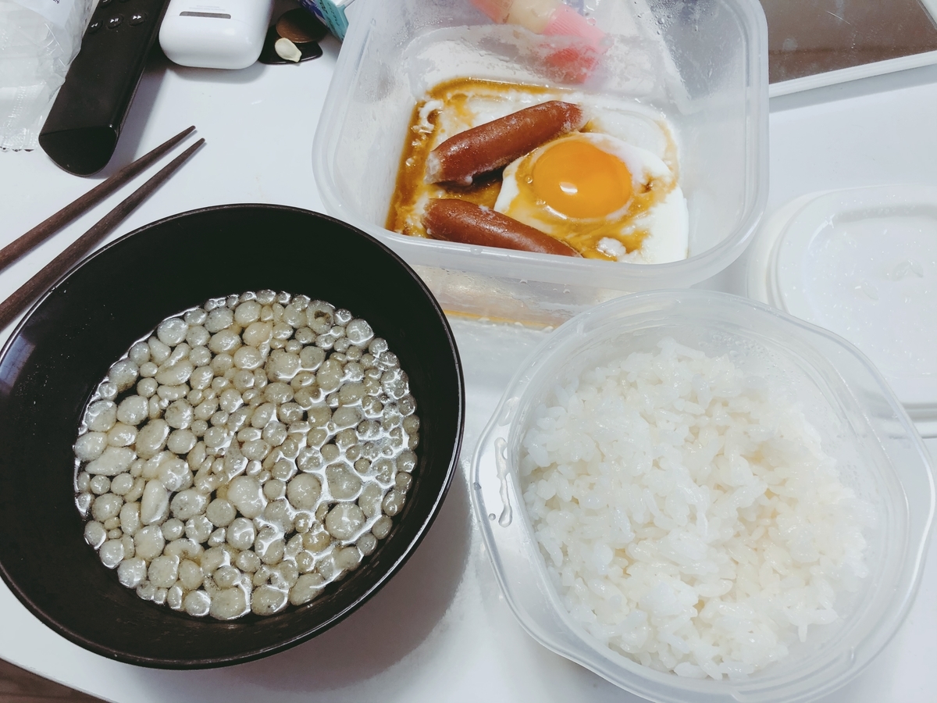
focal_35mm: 28
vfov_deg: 49.7
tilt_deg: -63.9
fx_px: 758
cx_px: 468
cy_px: 352
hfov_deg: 63.4
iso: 25
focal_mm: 3.99
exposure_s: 1/30
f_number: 1.8
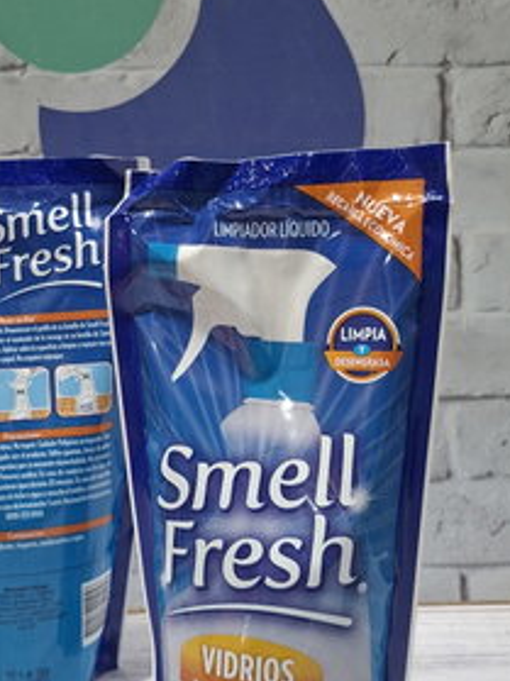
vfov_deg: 43.0
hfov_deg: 32.6
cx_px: 173
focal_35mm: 44
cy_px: 338
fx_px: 865
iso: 400
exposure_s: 1/30
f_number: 1.8
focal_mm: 5.54
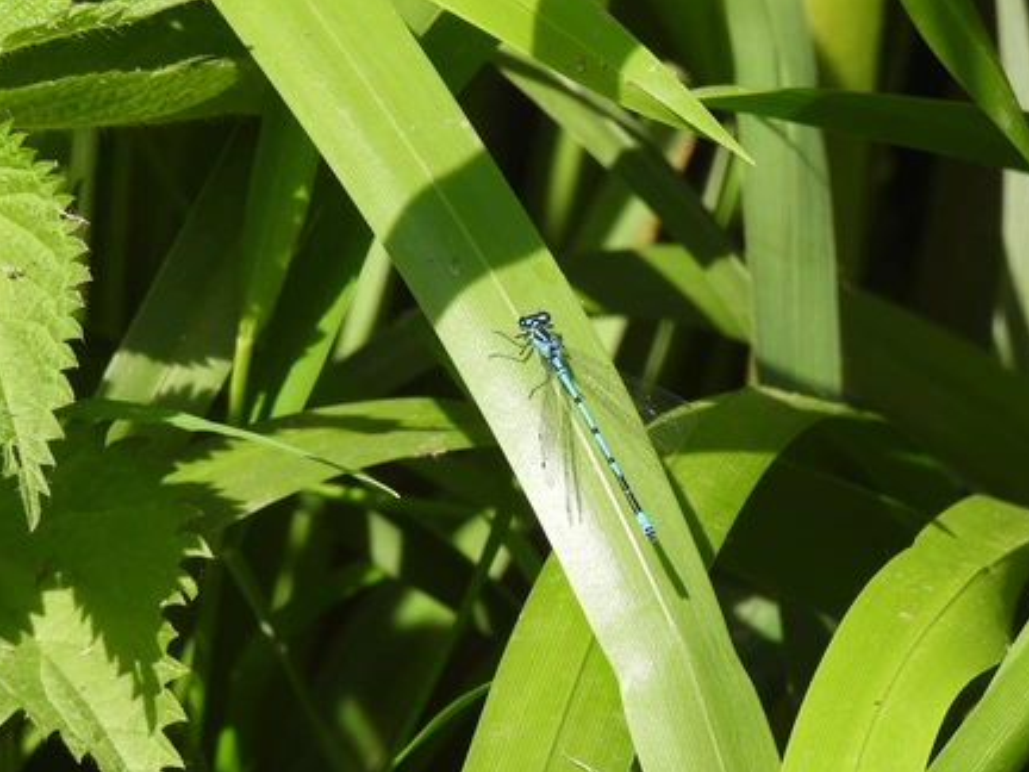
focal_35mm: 1483
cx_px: 586
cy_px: 434
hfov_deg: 1.3
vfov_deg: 1.0
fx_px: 44084
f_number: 6.3
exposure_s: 1/250
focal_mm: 178
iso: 100
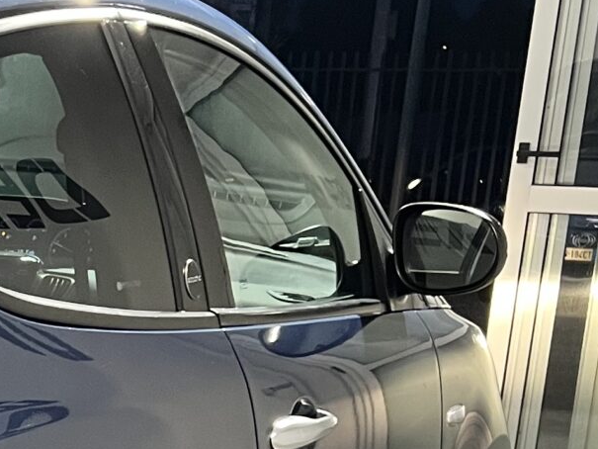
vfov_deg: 12.9
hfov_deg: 15.8
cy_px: 611
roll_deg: -0.8
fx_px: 1901
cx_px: -399
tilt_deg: -16.0
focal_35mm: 110
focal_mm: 5.7
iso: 160
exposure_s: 1/60
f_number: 1.5
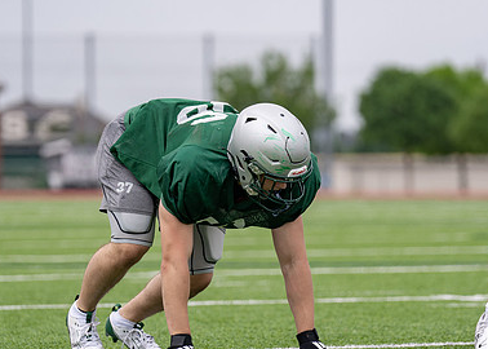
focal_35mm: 267
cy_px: 205
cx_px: 238
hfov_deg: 7.5
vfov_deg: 5.4
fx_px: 3701
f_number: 2.8
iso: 160
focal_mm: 157
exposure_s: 1/2500
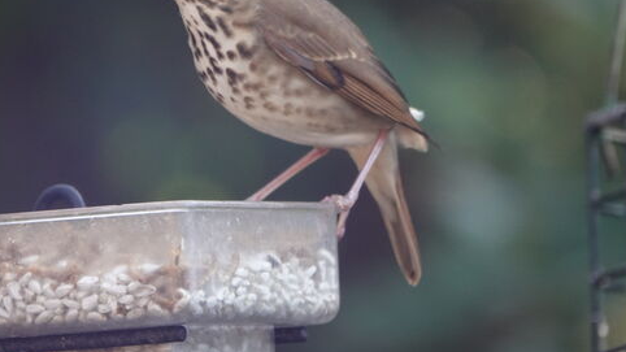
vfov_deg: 1.5
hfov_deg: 2.6
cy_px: 125
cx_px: 265
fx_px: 13859
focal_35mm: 835
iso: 800
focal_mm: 220
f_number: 4
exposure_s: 1/60
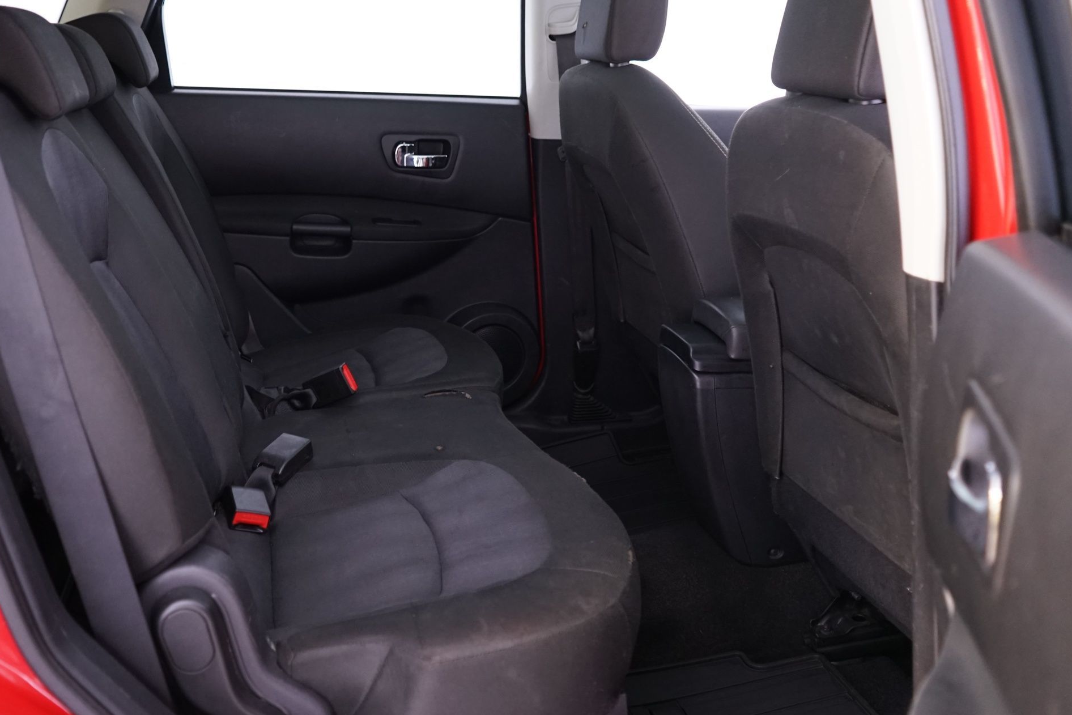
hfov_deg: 51.5
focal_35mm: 37
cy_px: 273
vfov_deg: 35.8
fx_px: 1102
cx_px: 423
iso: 1250
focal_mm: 28
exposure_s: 1/5
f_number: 3.5
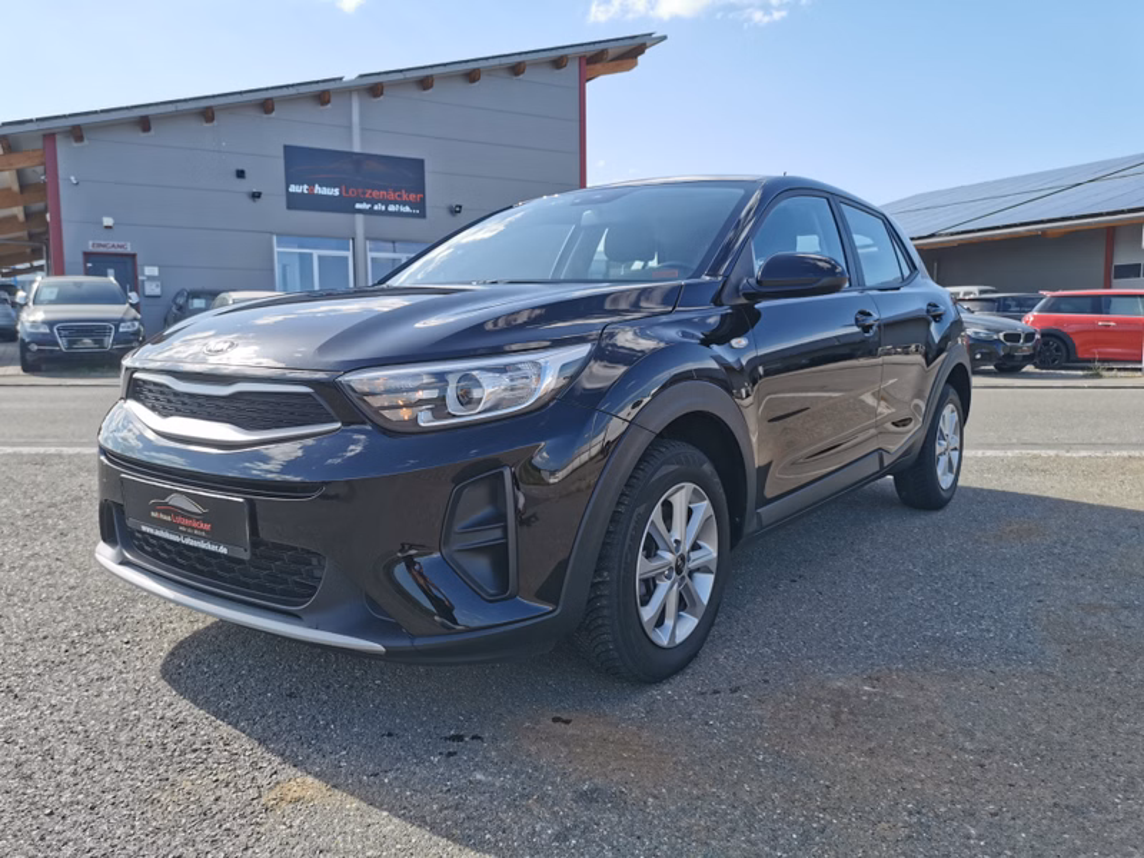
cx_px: 572
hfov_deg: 65.3
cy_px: 429
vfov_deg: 51.4
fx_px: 892
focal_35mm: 27
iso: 50
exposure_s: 1/1488
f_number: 1.8
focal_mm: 5.58
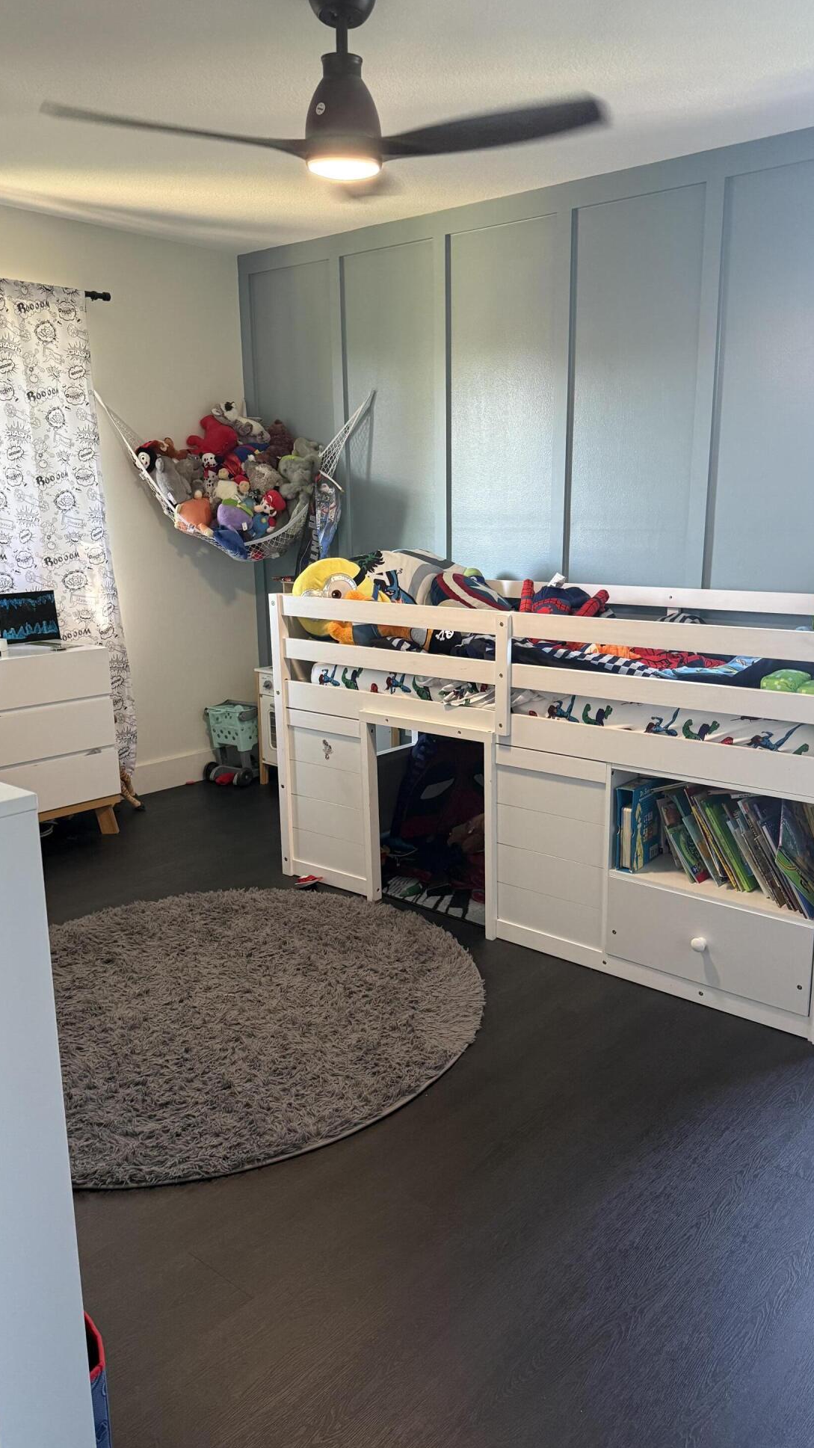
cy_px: 743
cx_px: 448
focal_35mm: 27
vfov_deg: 69.9
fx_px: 1036
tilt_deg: -13.2
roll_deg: -0.1
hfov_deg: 42.8
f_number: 1.78
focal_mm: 6.76
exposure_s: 1/60
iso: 320
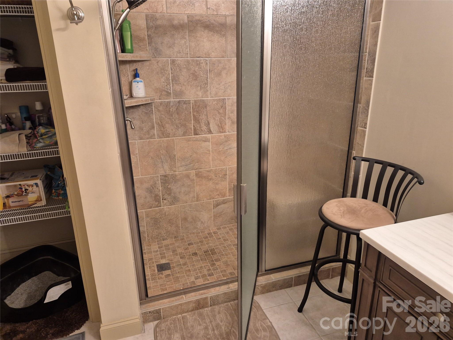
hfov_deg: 73.9
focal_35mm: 23
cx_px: 226
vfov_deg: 58.9
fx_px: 301
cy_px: 170
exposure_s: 1/120
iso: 400
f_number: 1.8
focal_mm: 5.4
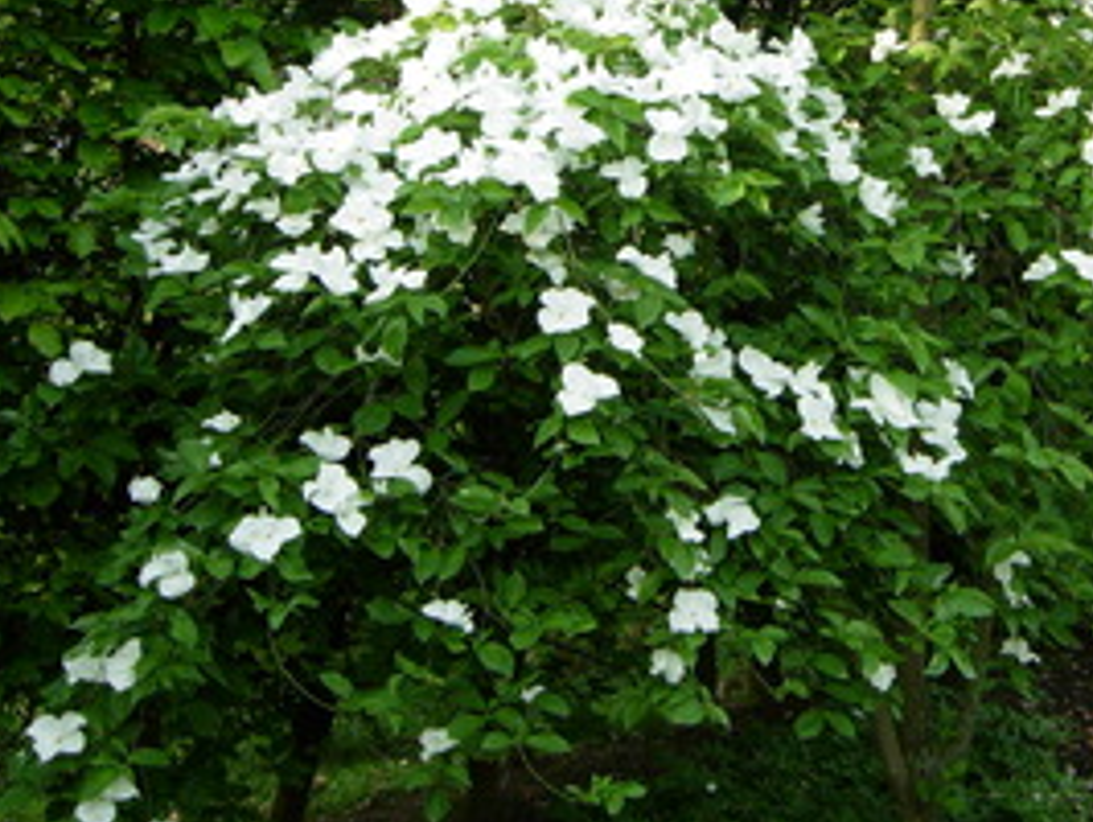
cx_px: 842
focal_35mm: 73
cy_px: 23
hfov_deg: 26.3
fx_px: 2307
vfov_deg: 19.7
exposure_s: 1/90.5
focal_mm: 7.5
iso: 50
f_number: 3.4
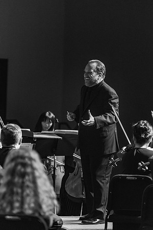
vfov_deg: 10.3
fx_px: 1275
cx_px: 76
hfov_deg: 6.9
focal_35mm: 200
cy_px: 115
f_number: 4
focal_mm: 200
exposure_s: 1/250
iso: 5000
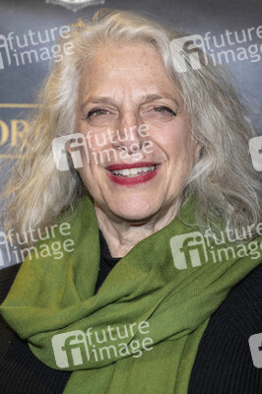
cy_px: 197
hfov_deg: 11.4
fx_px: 1312
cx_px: 131
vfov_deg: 17.1
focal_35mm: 120
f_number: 5.6
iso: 800
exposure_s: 1/200
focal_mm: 120
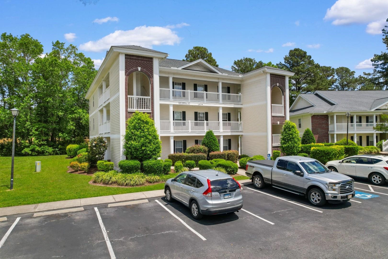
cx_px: 194
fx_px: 237
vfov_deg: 57.2
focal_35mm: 22
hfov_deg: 78.6
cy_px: 130
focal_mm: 8.38
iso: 150
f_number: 2.8
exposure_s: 1/800
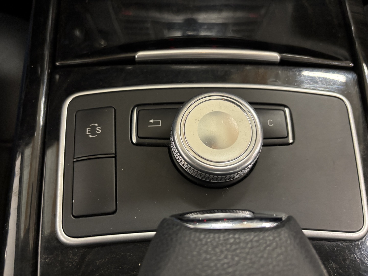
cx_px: 184
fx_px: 276
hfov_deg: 67.3
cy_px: 138
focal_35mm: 26
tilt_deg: -71.4
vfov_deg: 53.1
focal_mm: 5.96
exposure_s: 1/33
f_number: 1.6
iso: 500
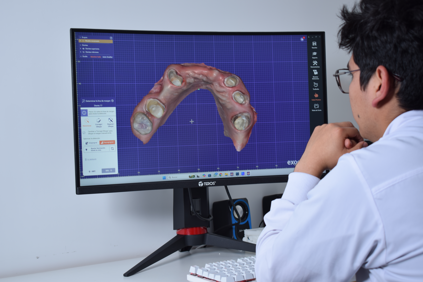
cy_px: 141
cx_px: 212
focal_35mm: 60
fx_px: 705
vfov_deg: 22.6
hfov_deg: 33.4
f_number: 5
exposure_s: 1/25
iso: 100
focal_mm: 40
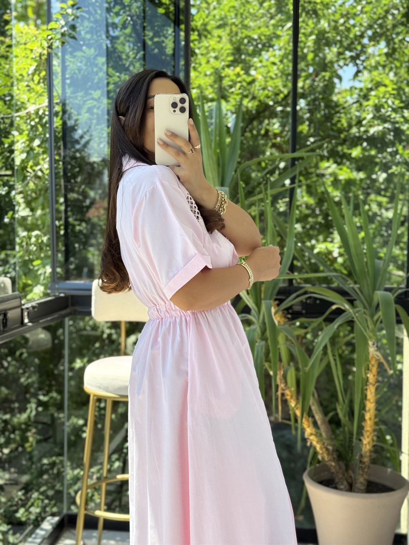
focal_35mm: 48
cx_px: 204
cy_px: 272
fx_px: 756
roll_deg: -0.9
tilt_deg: -19.7
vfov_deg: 39.7
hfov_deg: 30.3
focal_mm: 6.76
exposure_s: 1/427
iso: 80
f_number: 1.78
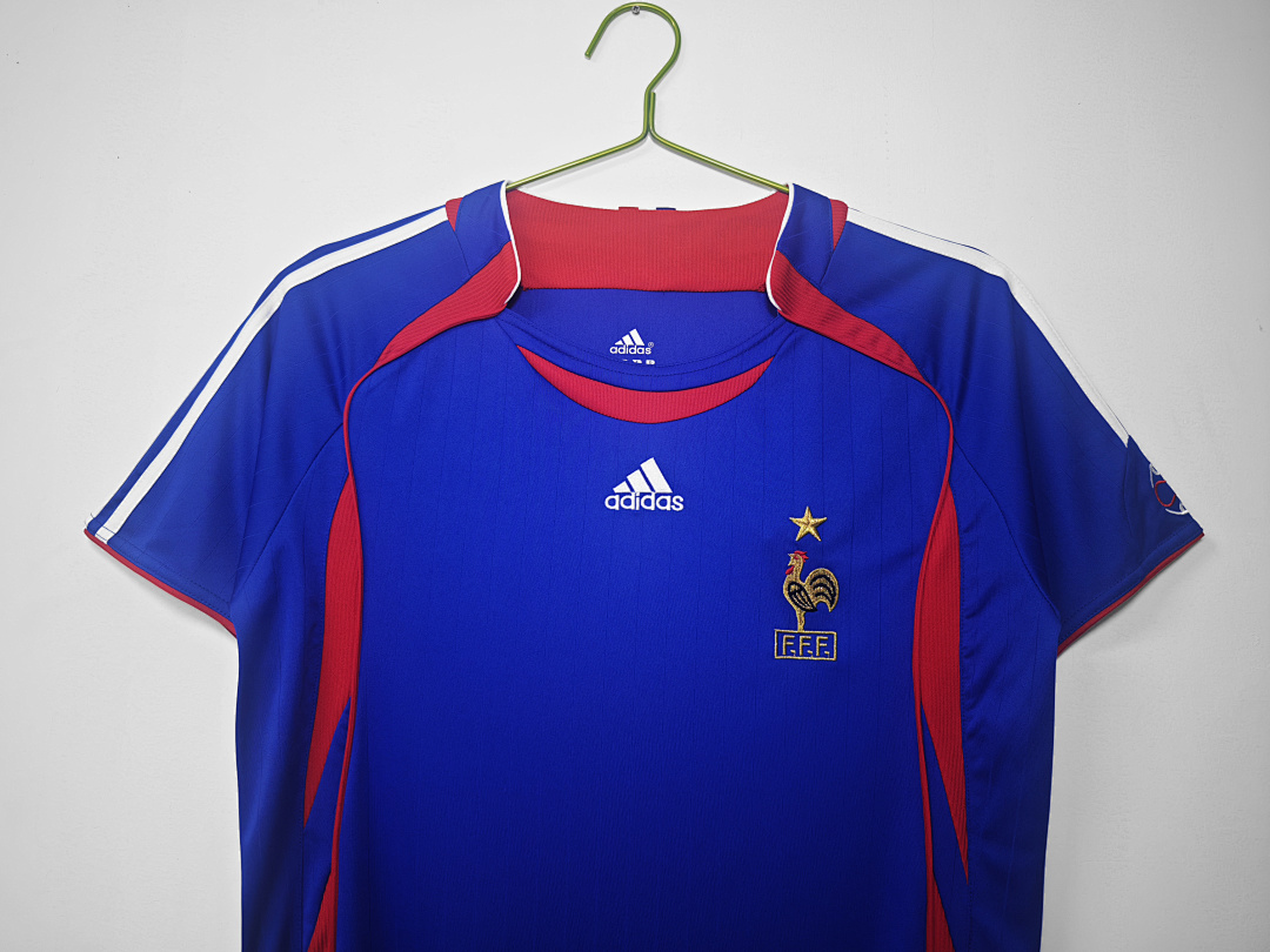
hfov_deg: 73.9
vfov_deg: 58.9
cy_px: 476
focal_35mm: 23
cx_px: 635
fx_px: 844
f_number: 1.75
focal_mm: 8.67
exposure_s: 1/120
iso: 180
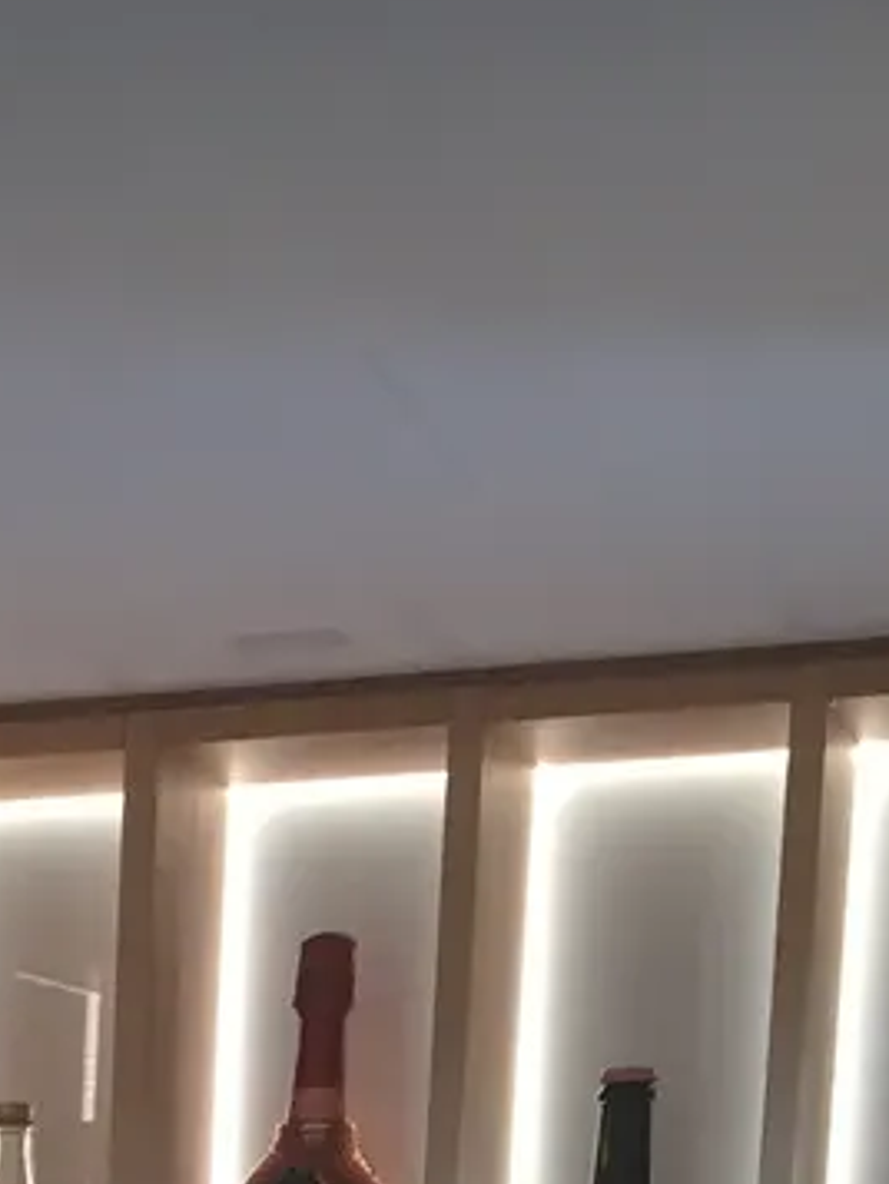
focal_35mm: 130
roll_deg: +0.9
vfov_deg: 12.7
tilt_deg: -12.8
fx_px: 4449
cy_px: 2574
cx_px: -647
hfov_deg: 10.8
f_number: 2.2
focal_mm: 4.15
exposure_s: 1/33
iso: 80
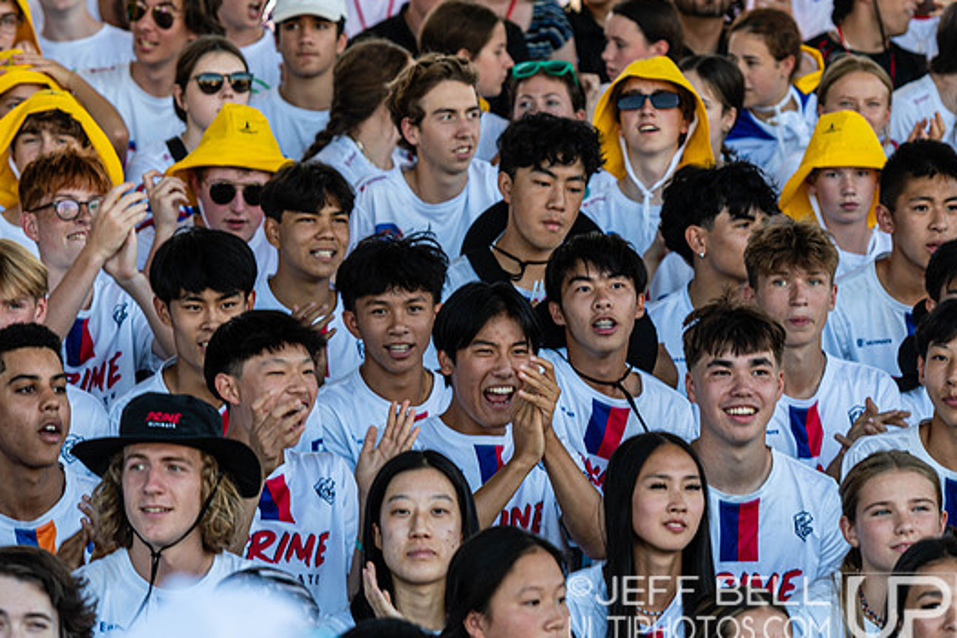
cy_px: 313
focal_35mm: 199
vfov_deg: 6.9
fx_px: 5290
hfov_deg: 10.3
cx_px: 447
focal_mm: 120
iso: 100
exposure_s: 1/250
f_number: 3.5
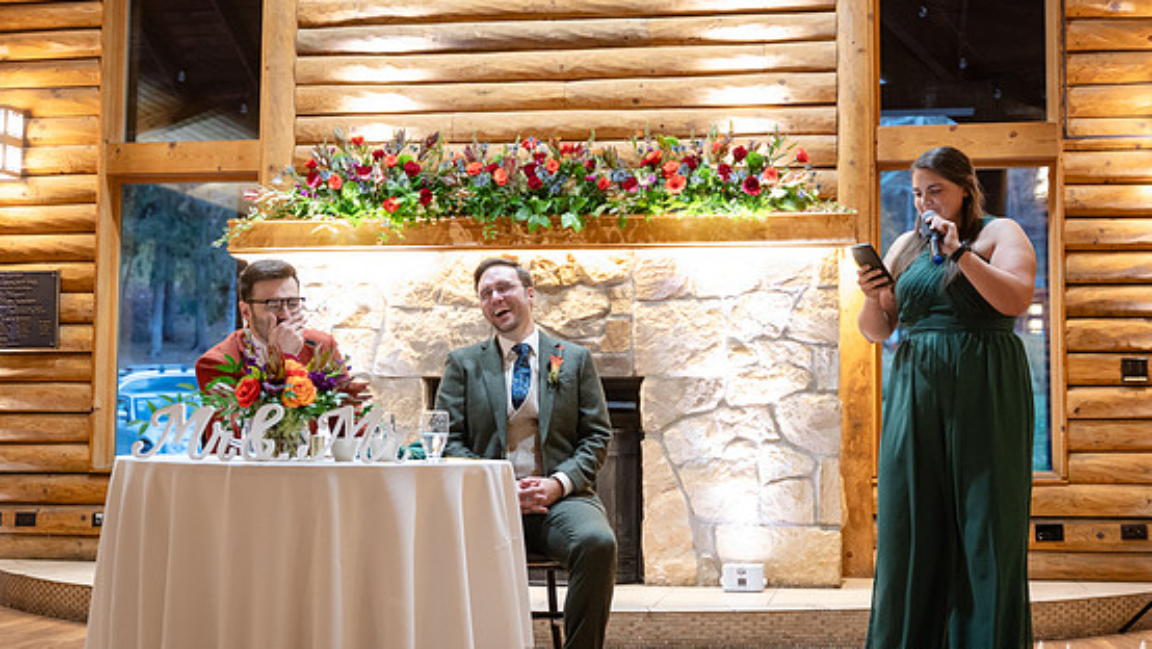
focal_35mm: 55
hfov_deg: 37.8
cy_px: 315
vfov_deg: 21.8
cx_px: 593
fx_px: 1681
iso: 3200
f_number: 2.8
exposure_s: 1/60
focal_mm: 48
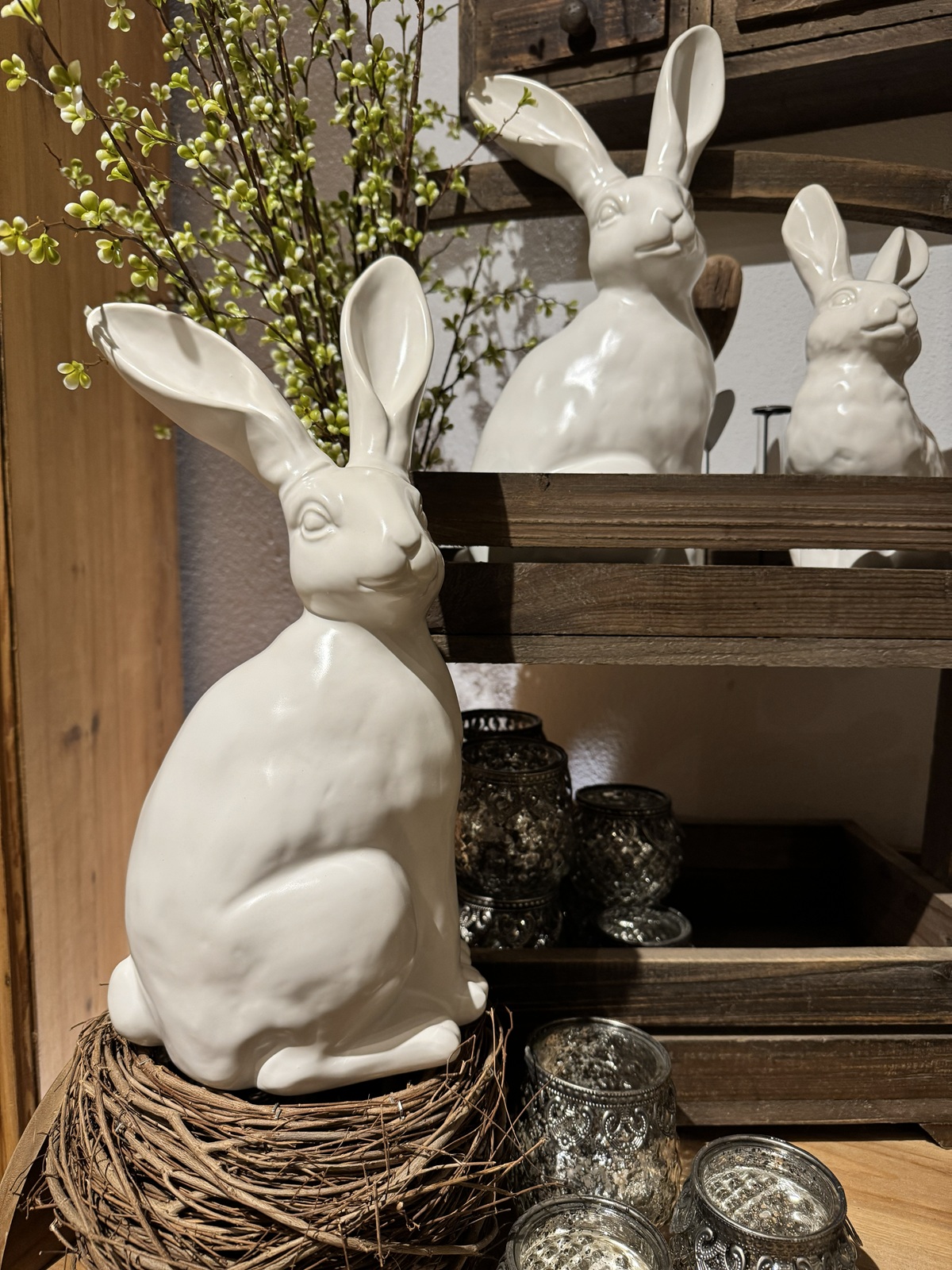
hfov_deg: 56.8
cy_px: 635
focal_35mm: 24
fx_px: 880
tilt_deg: -6.4
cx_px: 476
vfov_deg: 71.6
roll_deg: -0.8
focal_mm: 6.76
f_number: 1.78
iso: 200
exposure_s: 1/50
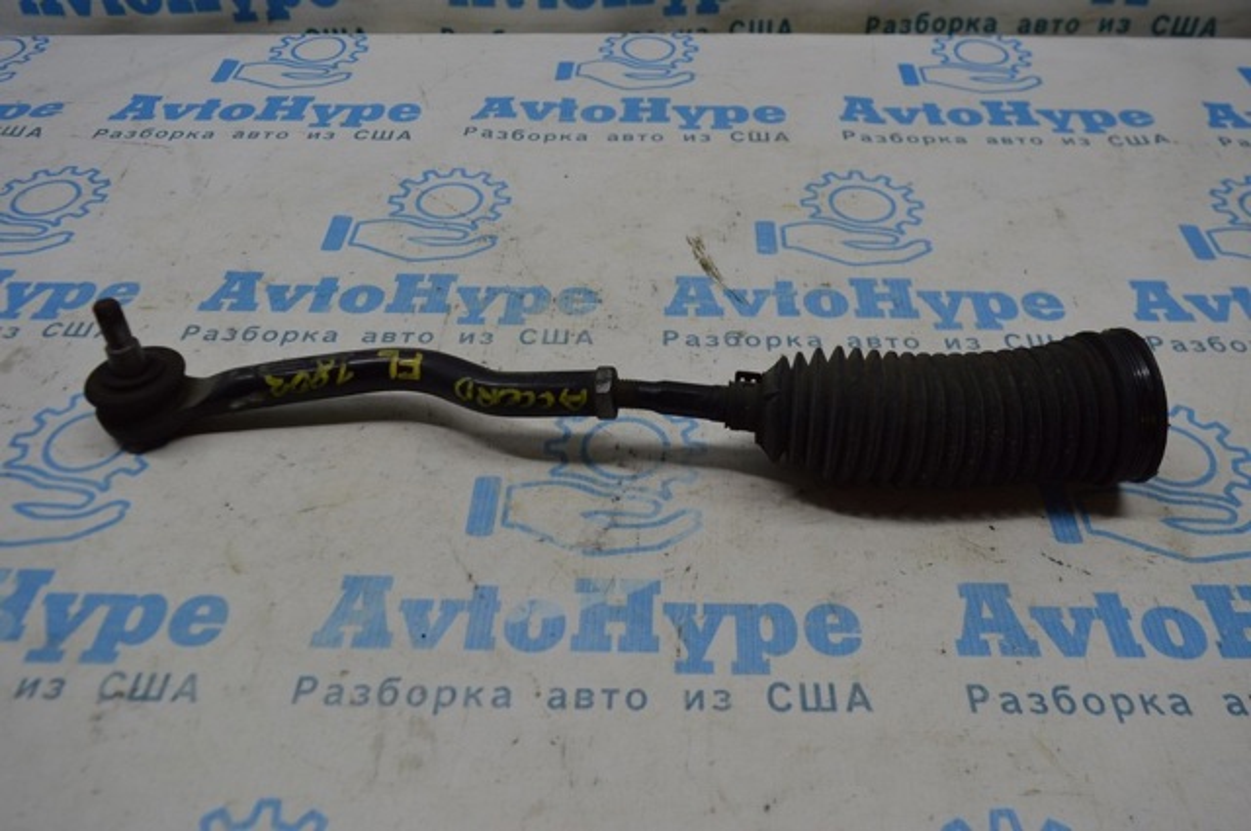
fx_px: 1041
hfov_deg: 62.0
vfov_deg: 43.5
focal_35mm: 30
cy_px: 416
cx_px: 626
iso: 400
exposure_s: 1/100
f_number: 5
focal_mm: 20
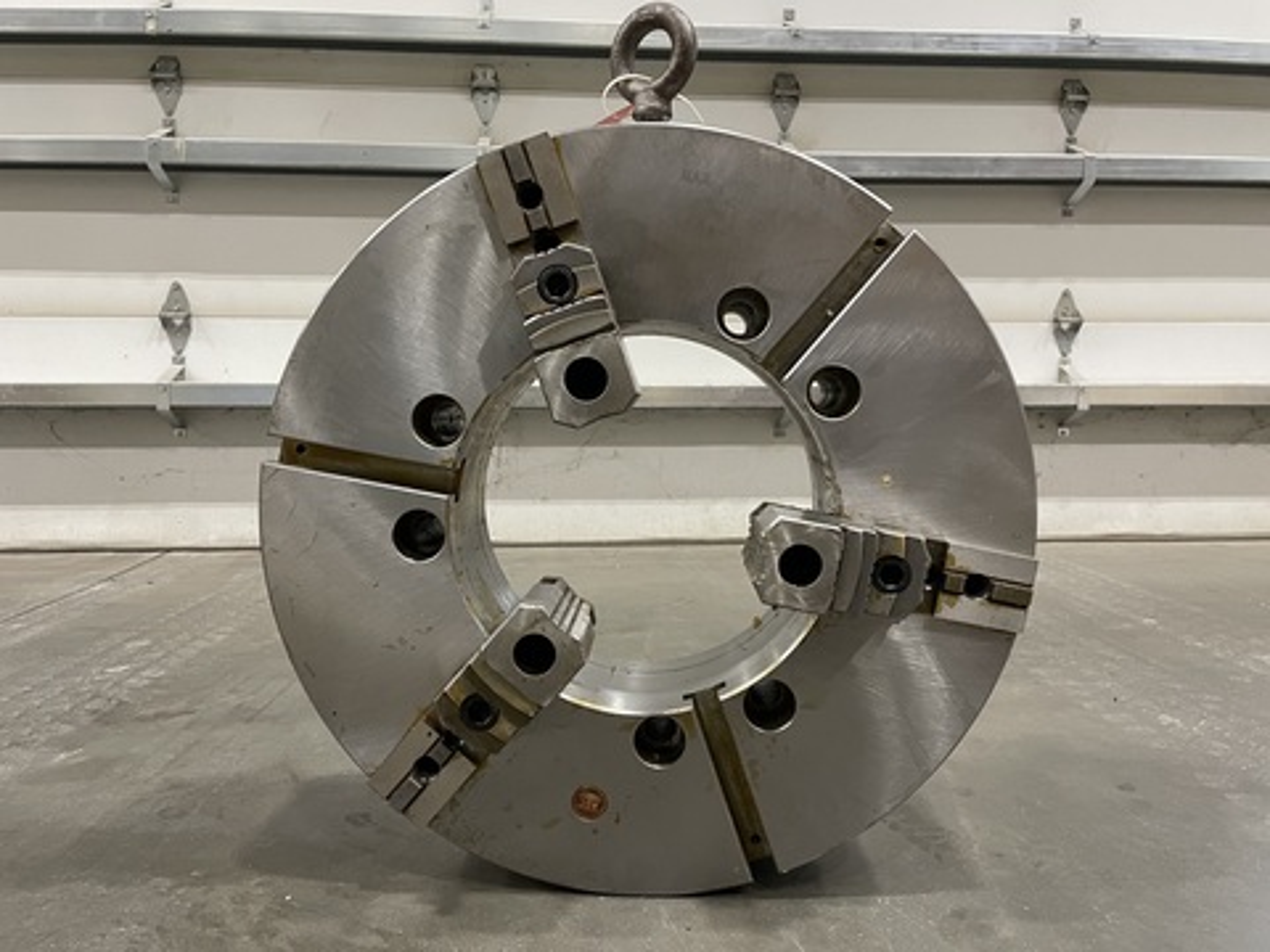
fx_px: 954
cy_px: 476
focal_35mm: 26
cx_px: 635
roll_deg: +0.7
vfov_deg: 53.1
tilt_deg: -5.3
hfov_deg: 67.3
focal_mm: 4.2
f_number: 1.6
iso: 400
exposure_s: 1/60
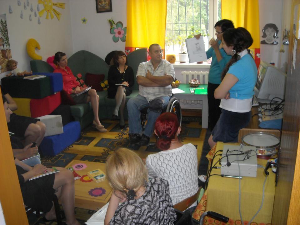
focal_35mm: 35
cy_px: 112
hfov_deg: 52.6
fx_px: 303
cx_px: 150
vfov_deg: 40.7
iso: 200
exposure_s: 1/60
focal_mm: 5.7
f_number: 2.8
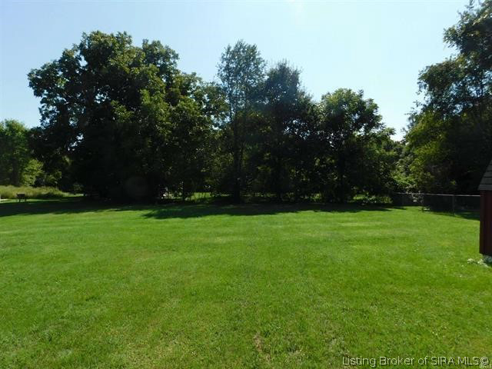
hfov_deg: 73.9
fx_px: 327
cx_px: 246
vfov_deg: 58.9
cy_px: 184
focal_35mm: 23
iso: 125
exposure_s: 1/400
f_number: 6
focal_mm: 4
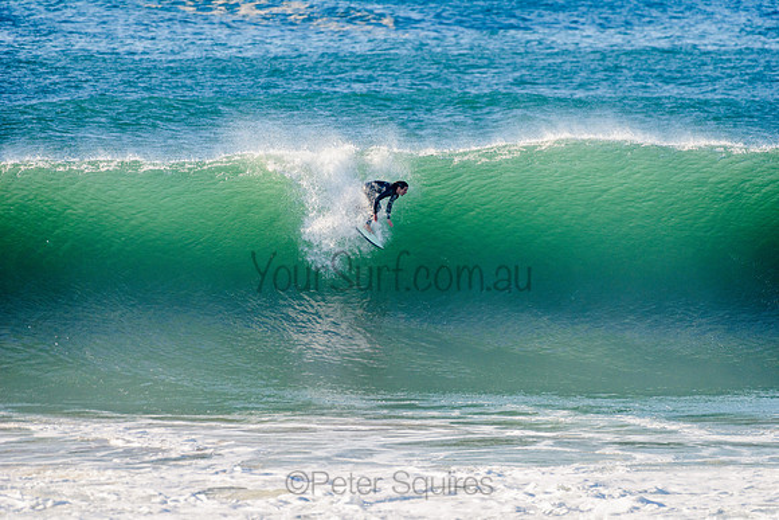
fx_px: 10821
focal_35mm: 500
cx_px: 390
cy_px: 260
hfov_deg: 4.1
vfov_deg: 2.8
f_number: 5.6
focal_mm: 500
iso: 200
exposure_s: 1/1600
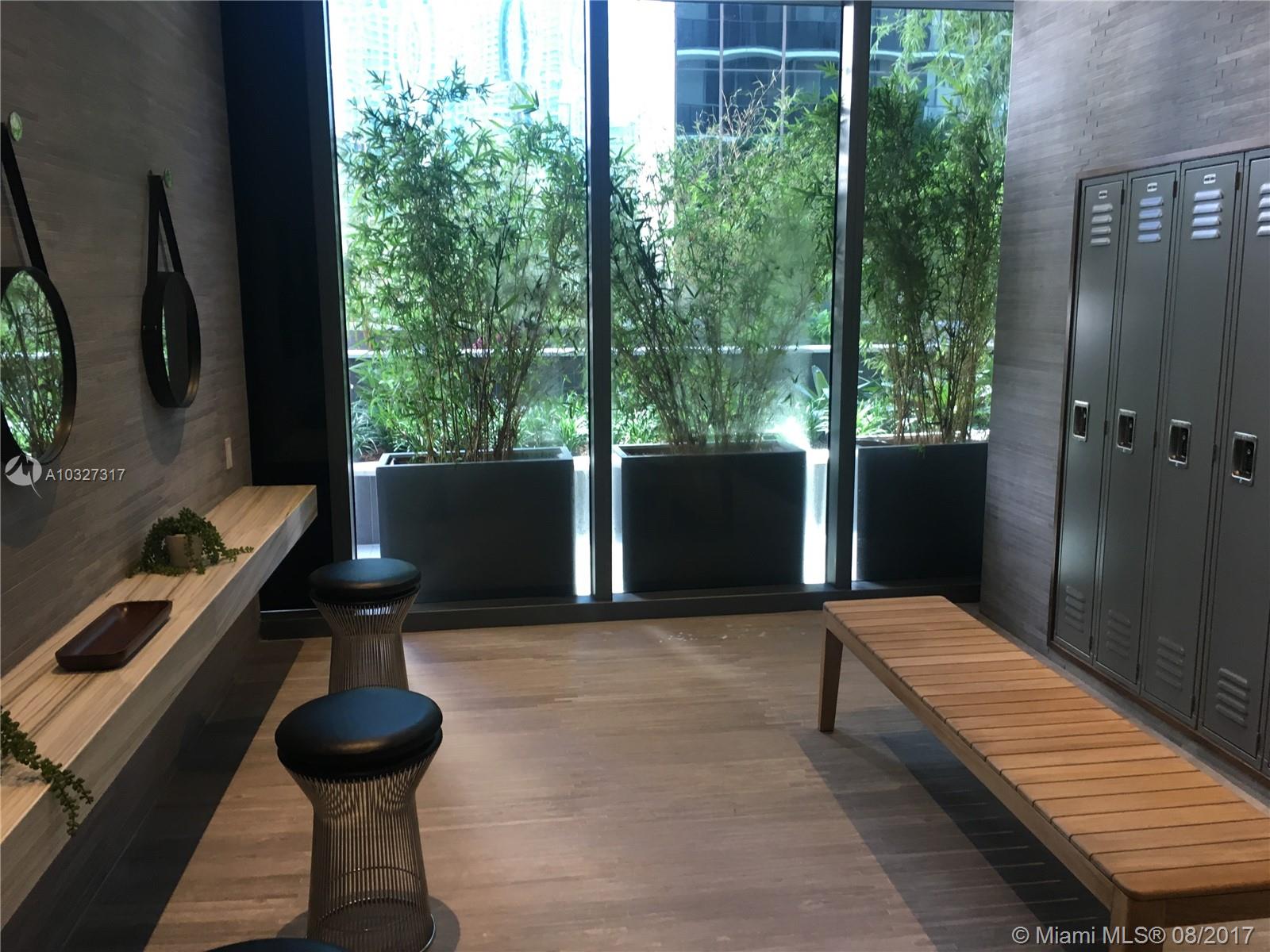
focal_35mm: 29
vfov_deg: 48.2
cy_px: 476
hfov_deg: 61.7
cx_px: 635
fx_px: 1064
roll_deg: +0.4
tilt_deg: -8.7
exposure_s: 1/30
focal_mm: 4.15
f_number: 2.2
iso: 64
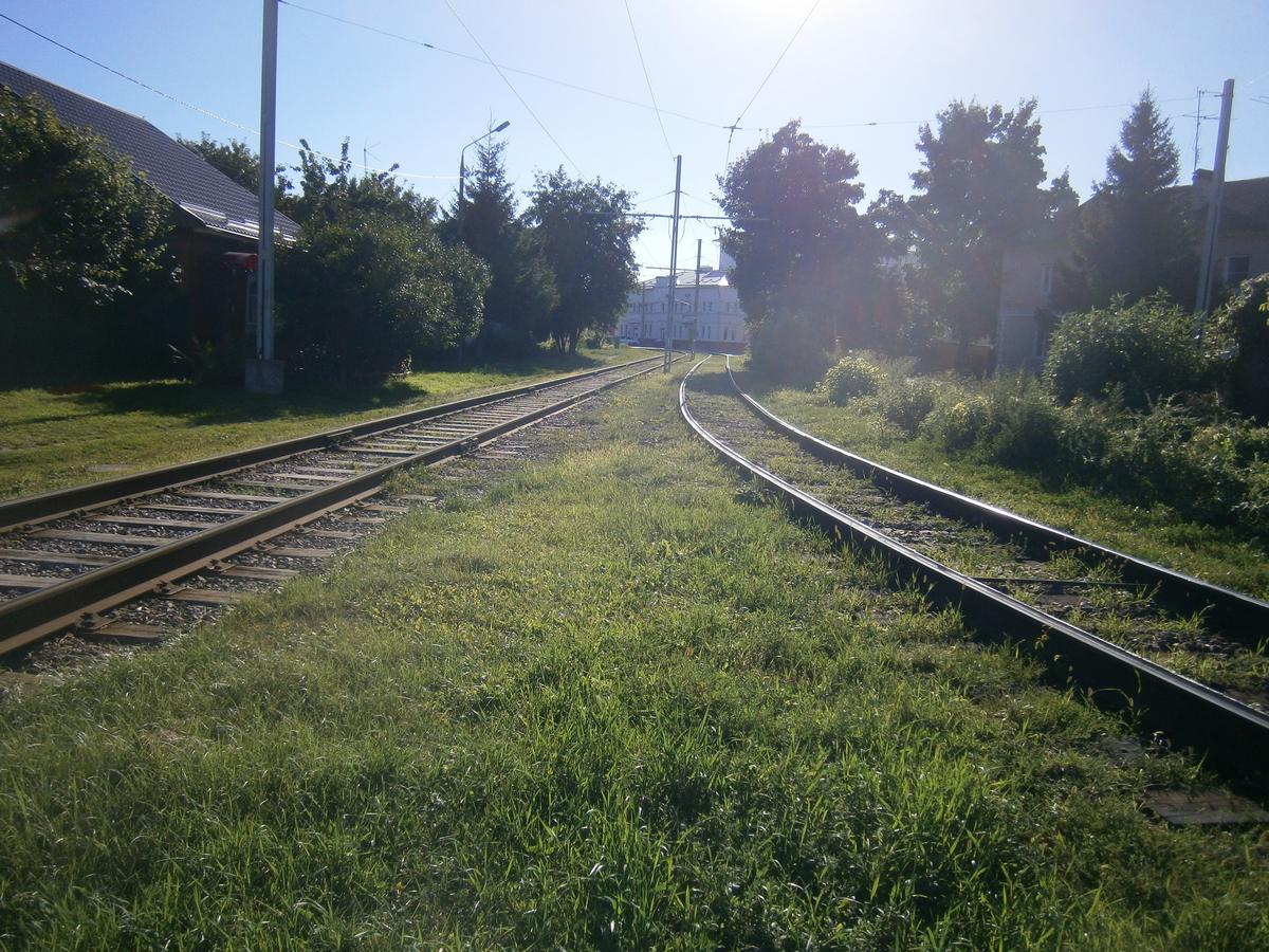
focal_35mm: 26
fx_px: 953
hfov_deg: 67.3
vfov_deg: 53.1
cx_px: 634
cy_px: 476
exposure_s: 1/160
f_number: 8
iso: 80
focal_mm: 4.7
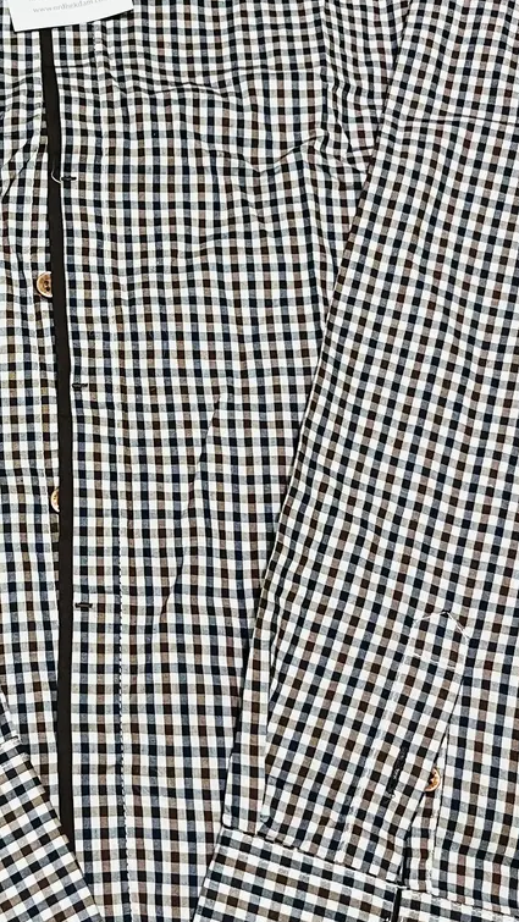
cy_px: 393
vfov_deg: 34.8
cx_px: 88
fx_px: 1467
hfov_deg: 19.8
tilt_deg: -70.3
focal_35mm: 60
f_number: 1.6
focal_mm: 5.1
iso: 160
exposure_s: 1/50
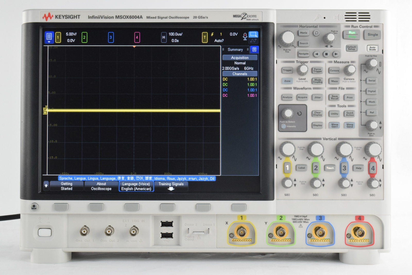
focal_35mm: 63
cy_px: 138
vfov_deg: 21.6
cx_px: 206
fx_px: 721
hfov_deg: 31.9
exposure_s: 1/30
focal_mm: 42
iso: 1600
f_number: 22
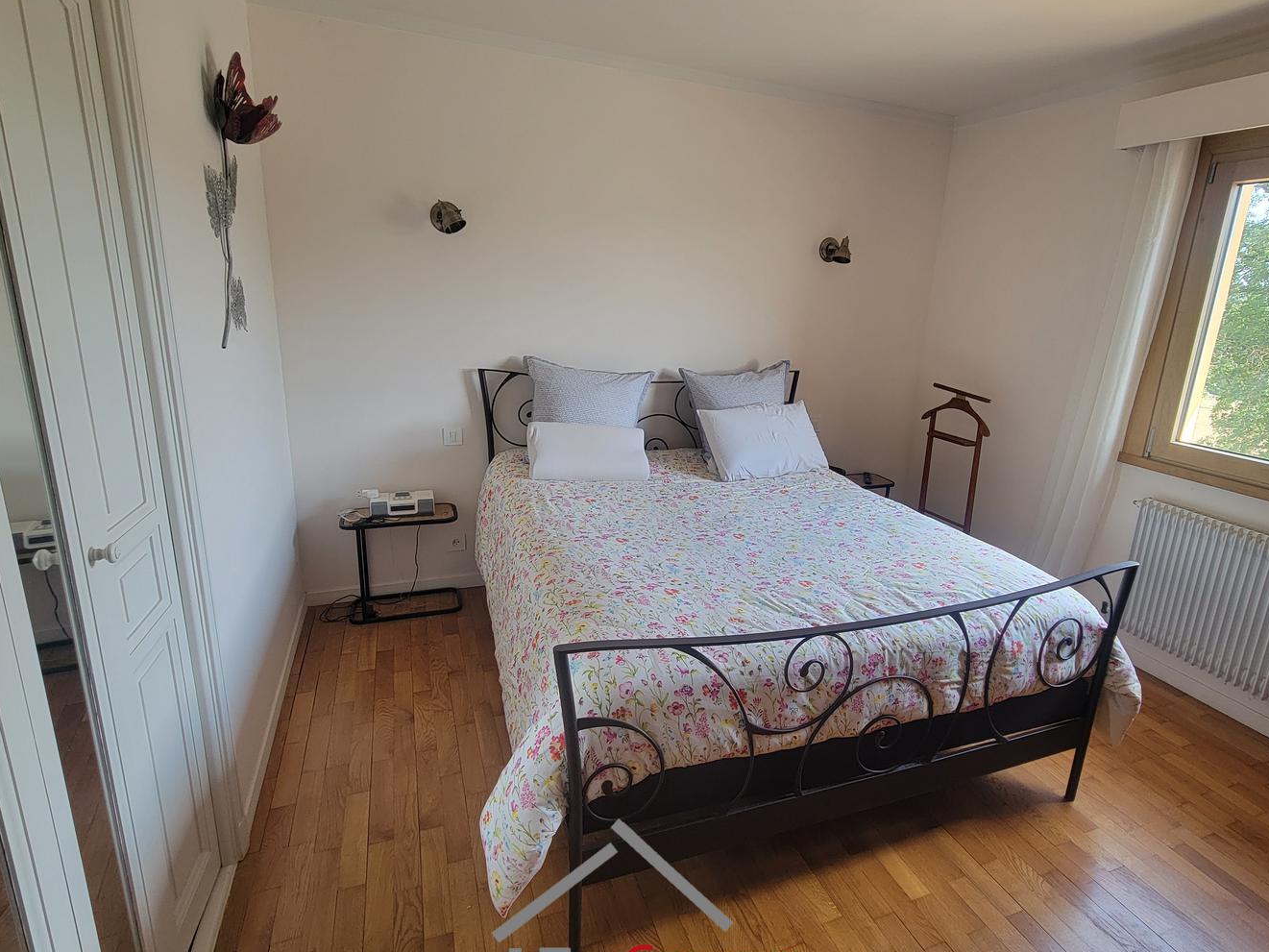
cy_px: 460
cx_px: 690
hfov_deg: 90.8
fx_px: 623
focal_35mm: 17
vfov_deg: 74.7
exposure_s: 1/60
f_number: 2.2
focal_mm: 2.2
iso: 100
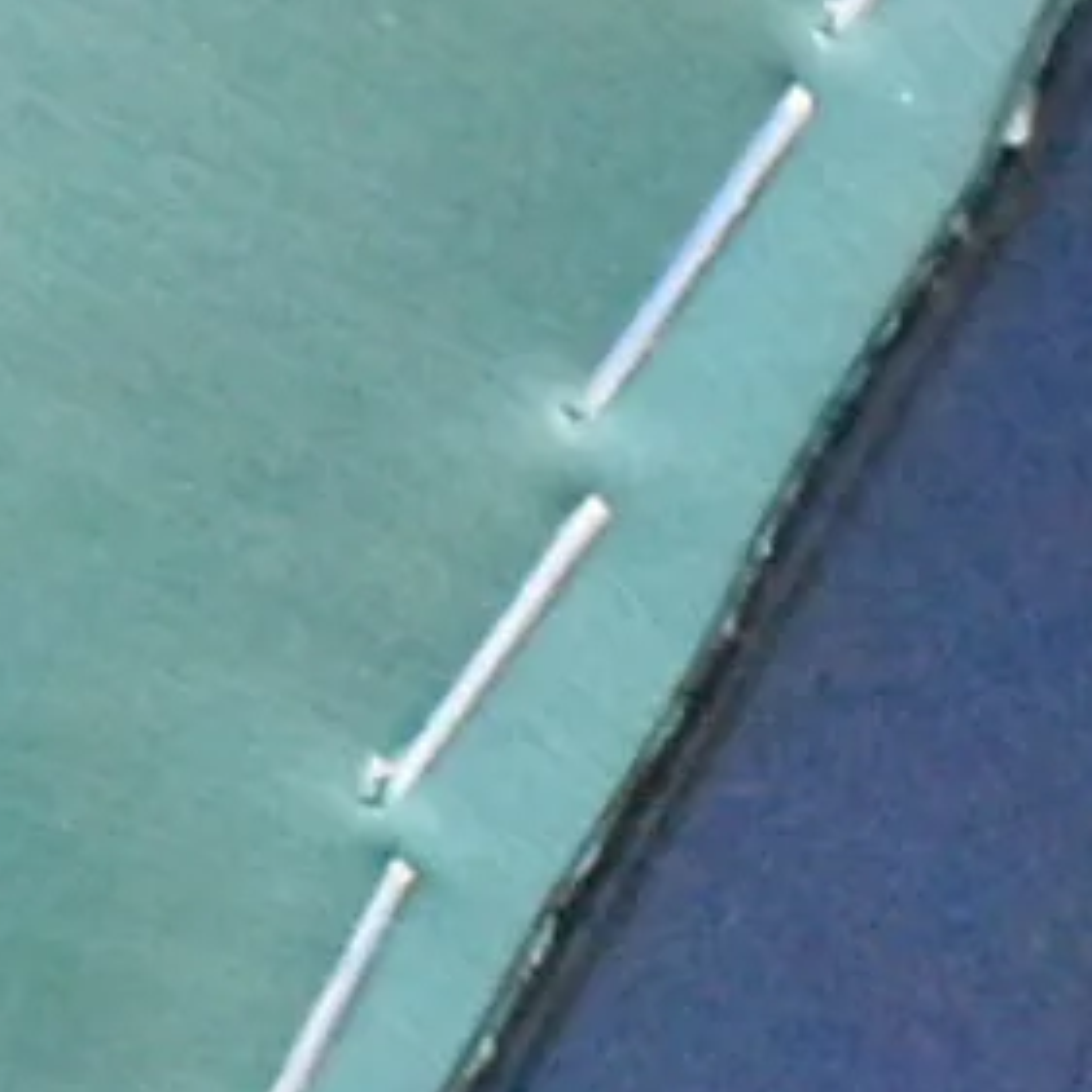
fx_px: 22802
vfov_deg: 2.7
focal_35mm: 639
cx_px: 2798
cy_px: 2963
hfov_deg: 2.7
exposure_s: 1/40
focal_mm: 55
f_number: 8
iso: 25600
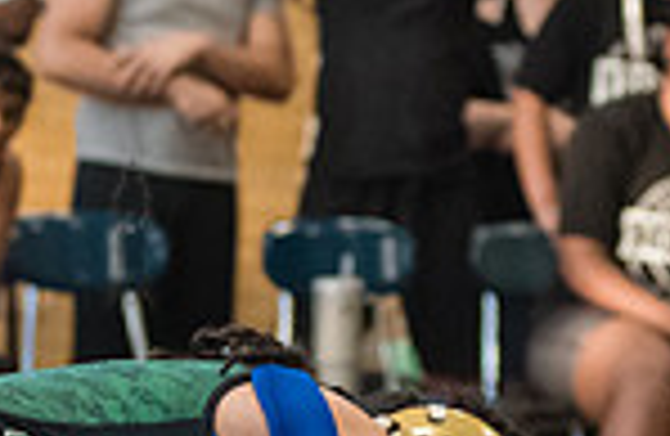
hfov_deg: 6.2
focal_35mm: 333
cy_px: 723
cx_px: 196
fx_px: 6153
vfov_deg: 4.0
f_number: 3.5
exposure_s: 1/400
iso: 5000
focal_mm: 80
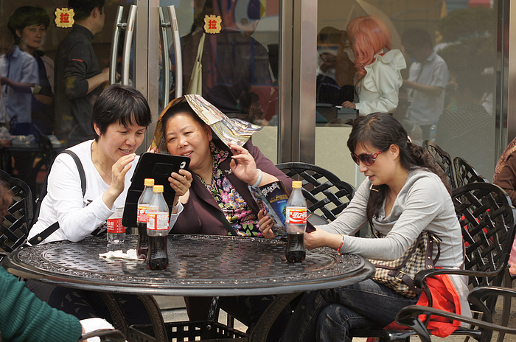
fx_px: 1502
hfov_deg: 19.5
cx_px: 258
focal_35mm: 105
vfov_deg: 13.0
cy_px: 171
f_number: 4.5
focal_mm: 70
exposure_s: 1/400
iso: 100
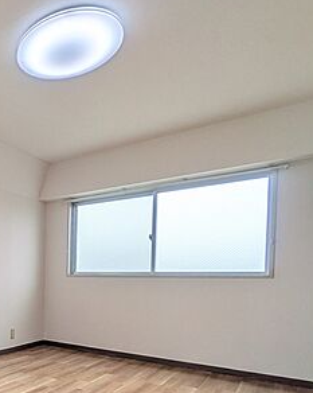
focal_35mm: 30
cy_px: 288
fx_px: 348
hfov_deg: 37.4
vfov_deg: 56.3
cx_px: -58
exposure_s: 1/403
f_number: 2.2
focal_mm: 1.83
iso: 50
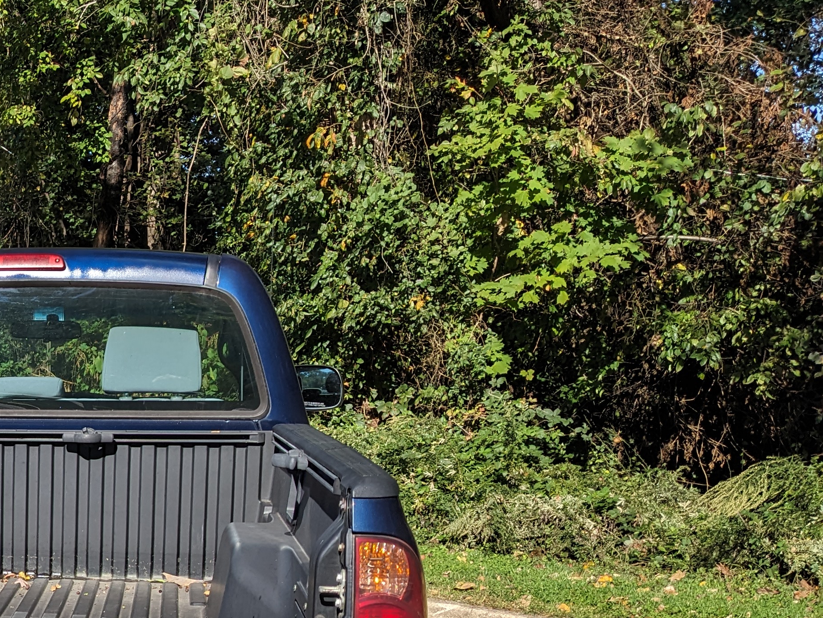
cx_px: -76
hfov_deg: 29.6
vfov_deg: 23.9
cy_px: 594
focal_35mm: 59
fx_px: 1403
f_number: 1.73
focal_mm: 4.38
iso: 50
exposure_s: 1/2924
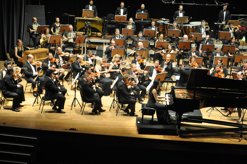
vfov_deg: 13.8
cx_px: 124
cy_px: 82
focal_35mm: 99
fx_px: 678
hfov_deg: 20.6
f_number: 5.3
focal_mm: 66
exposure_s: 1/15
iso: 800
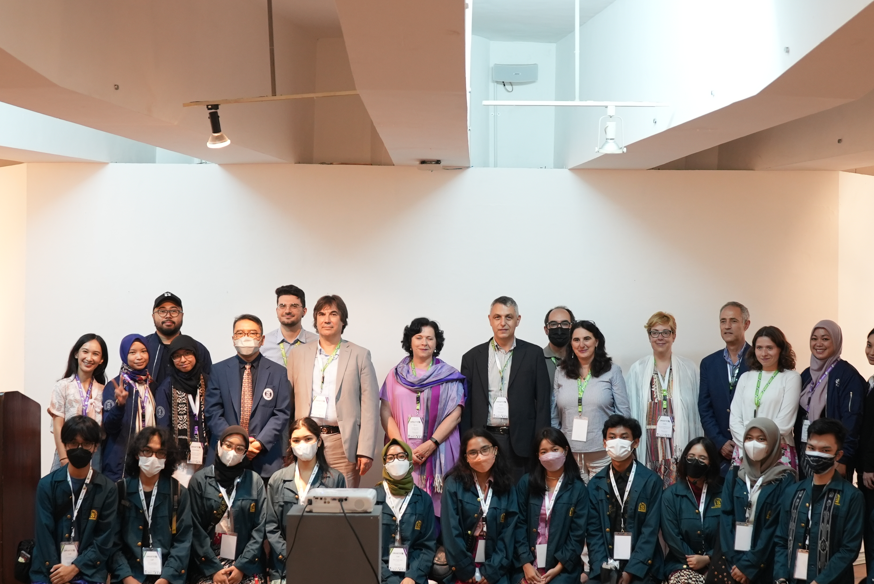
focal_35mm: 70
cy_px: 318
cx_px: 446
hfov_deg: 28.8
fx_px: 1700
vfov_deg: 19.5
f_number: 2.8
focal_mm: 50
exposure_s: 1/60
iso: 2000
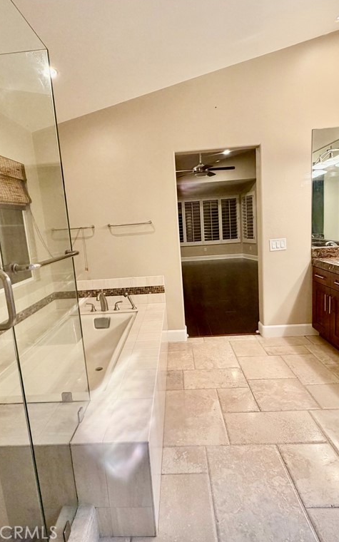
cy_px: 269
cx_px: 162
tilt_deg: -9.5
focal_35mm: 20
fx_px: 296
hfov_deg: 59.6
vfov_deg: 85.1
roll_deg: +4.4
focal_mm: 2.22
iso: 160
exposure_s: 1/60
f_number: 2.2
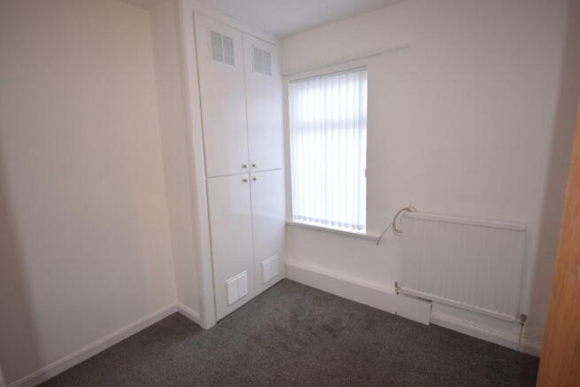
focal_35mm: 17
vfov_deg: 69.7
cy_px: 194
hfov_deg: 92.4
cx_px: 290
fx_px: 278
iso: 560
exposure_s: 1/125
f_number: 5.6
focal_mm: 11.5
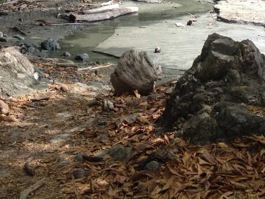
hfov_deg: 23.3
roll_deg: +0.7
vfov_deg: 16.8
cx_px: 152
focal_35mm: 84
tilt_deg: -3.9
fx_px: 643
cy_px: -37
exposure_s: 1/321
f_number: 2.4
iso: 50
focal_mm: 4.28
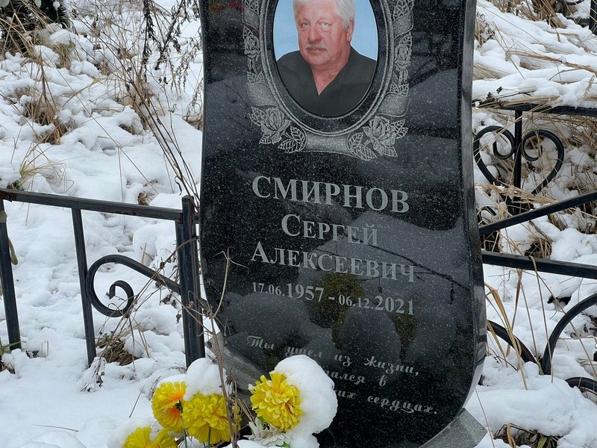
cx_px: 298
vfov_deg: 19.1
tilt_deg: -18.3
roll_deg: +1.5
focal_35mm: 77
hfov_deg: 25.3
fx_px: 1328
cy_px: 224
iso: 32
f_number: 2.8
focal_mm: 9
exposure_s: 1/99
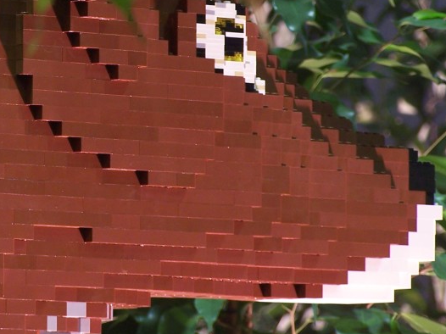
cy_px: 45
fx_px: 4739
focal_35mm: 368
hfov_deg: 5.4
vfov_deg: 4.0
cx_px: 79
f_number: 3.2
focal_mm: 31.3
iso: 80
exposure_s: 1/2
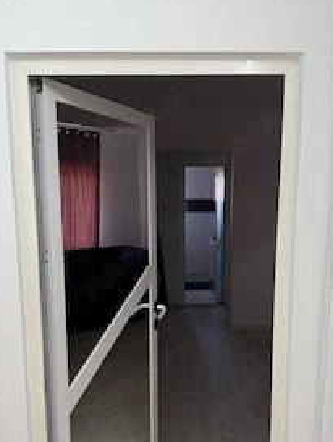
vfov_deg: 52.0
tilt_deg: -10.2
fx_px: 448
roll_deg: +0.2
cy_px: 276
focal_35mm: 35
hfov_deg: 40.8
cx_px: 166
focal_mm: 6.76
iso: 200
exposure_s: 1/100
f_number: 1.78
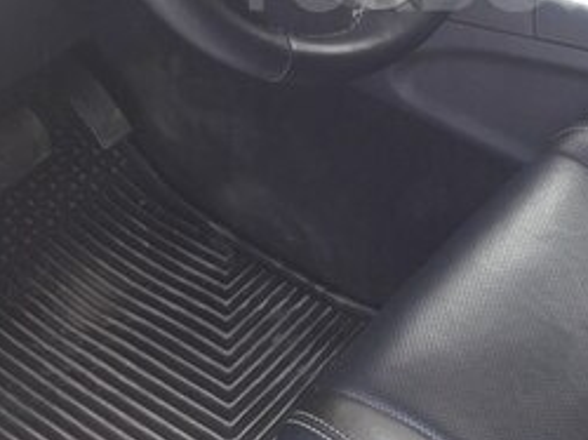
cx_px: 470
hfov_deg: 25.9
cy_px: -25
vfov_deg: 19.2
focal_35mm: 74
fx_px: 1256
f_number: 1.9
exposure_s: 1/100
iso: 50
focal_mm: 3.7
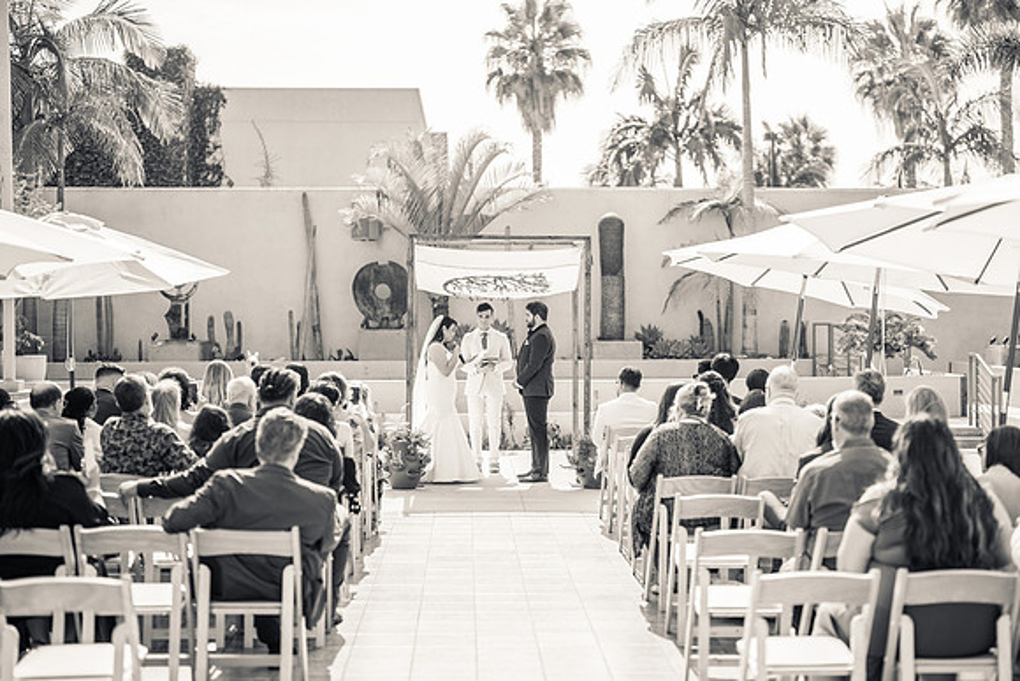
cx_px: 598
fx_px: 1662
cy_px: 306
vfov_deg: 23.1
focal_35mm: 59
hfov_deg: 34.0
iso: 50
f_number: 1.2
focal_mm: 50
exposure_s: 1/3200
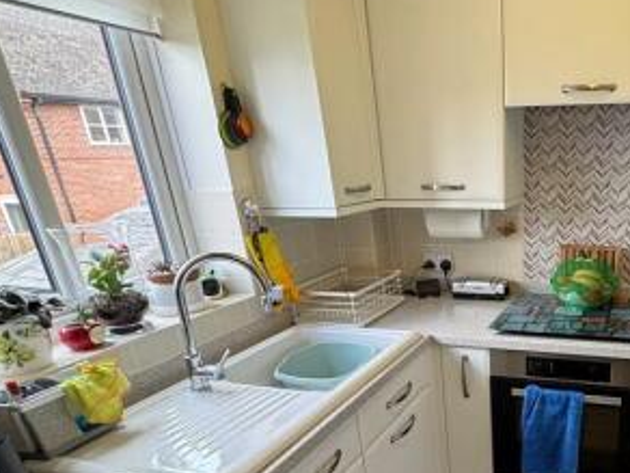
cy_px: 368
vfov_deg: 47.4
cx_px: 515
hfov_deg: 58.0
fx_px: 510
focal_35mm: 28
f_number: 2.2
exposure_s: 1/100
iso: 160
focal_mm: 2.22
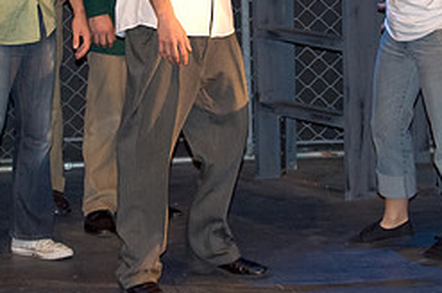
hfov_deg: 8.3
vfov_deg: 5.5
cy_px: 17
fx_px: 3029
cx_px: 206
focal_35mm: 247
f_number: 2.8
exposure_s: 1/100
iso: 3200
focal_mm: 70
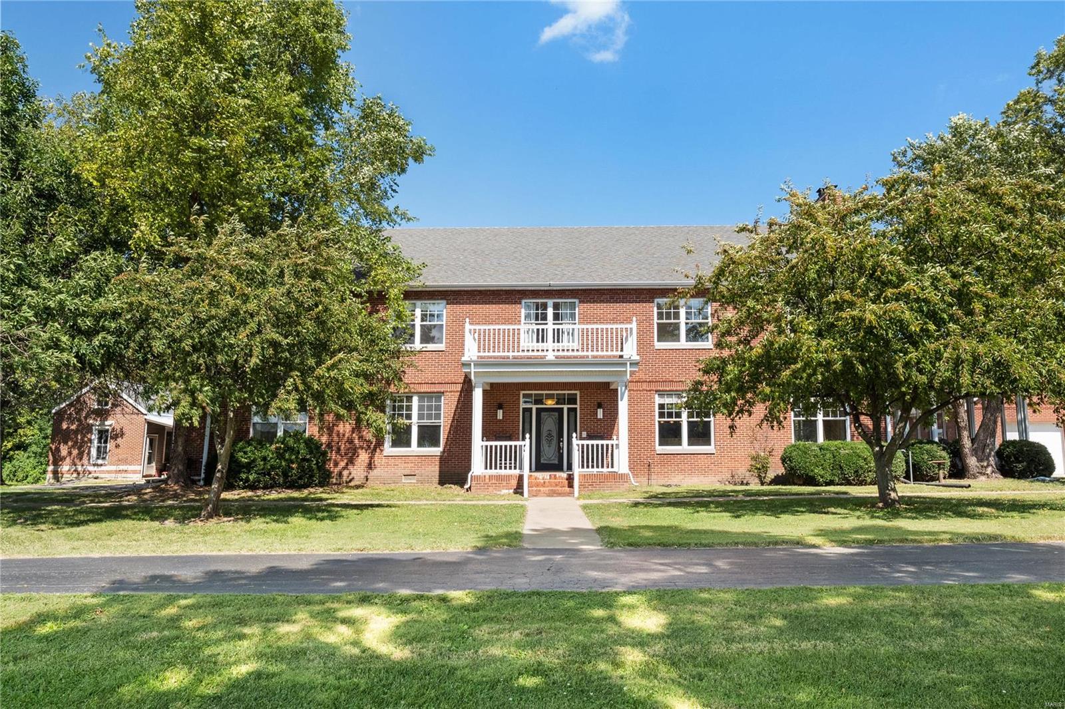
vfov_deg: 53.1
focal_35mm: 24
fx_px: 710
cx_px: 532
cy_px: 354
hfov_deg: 73.8
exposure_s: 1/320
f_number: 8
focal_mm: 12
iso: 400
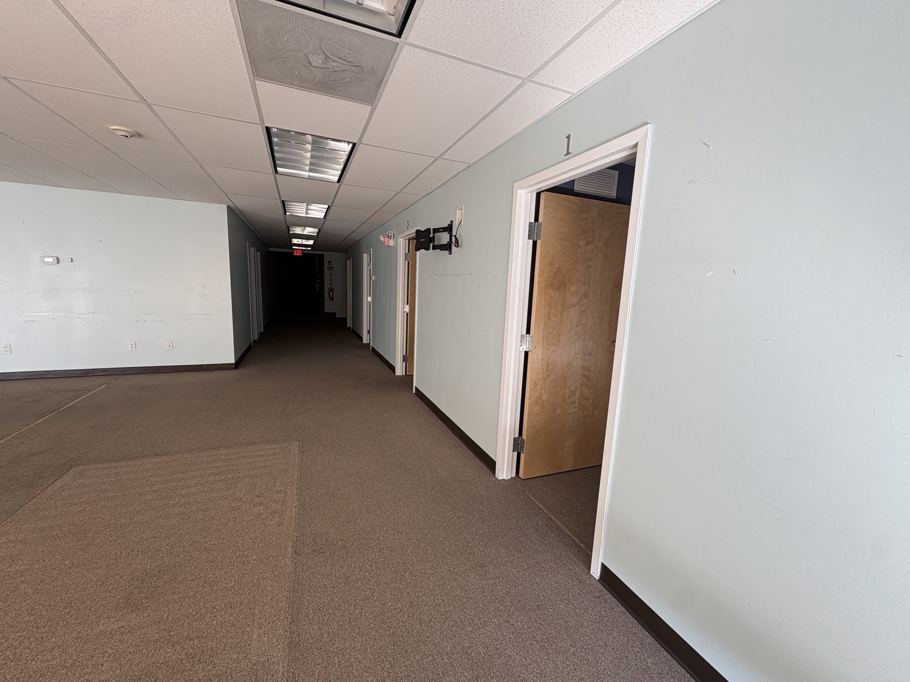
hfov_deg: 102.1
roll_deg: -2.7
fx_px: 368
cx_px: 455
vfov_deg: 85.7
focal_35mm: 14
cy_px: 341
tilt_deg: -9.0
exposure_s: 1/99
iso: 125
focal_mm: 2.22
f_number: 2.2
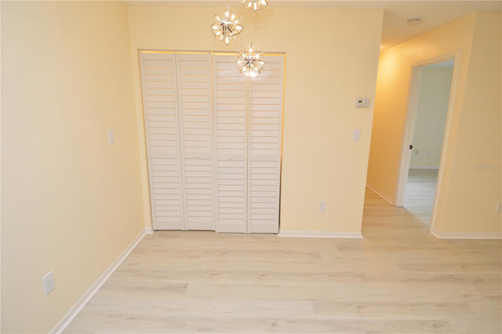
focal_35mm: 18
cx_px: 251
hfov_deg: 90.1
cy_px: 167
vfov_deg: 67.3
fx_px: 251
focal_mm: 12
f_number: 4.5
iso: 400
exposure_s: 1/80
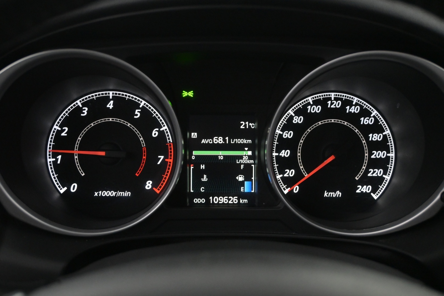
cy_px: 148
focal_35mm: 47
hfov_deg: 41.7
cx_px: 222
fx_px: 583
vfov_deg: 28.5
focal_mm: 31.5
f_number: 5
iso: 3600
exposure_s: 1/50
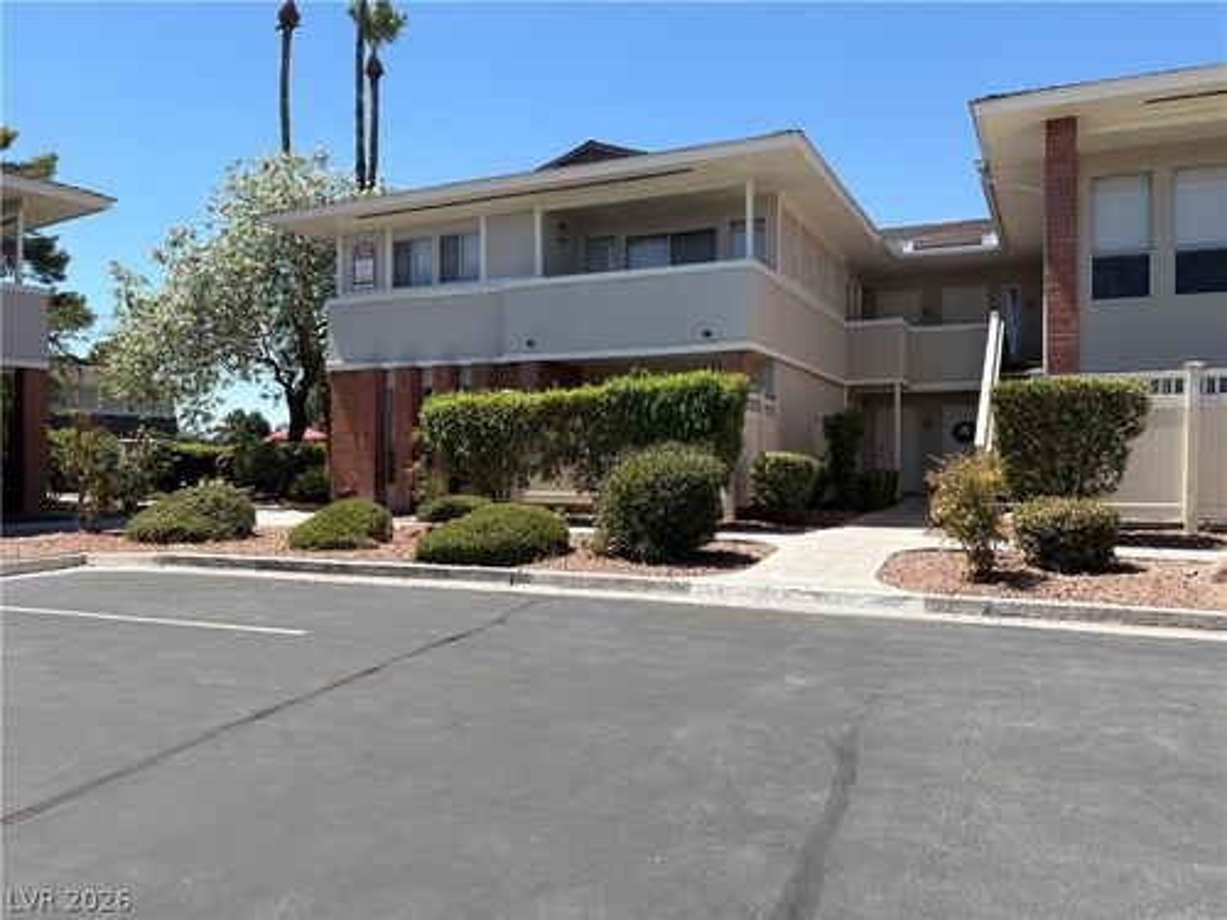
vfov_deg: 53.1
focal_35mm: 26
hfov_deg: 67.3
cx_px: 614
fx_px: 922
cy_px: 460
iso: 50
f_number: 1.6
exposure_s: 1/2639
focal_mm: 5.96
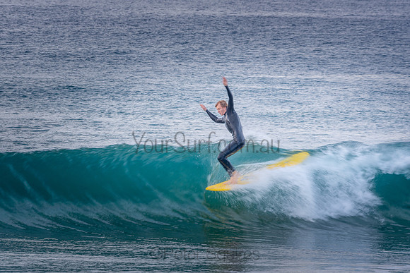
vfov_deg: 2.5
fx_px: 6177
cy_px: 124
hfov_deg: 3.8
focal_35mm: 542
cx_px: 191
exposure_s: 1/40
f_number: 9
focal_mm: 320
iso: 100
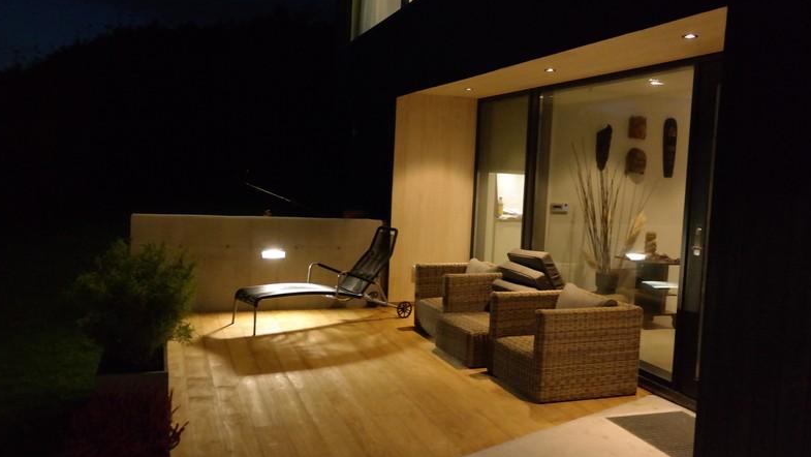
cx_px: 404
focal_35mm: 32
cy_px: 222
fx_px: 688
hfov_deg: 61.0
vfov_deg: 36.7
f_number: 3.5
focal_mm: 20
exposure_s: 1/40
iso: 3200
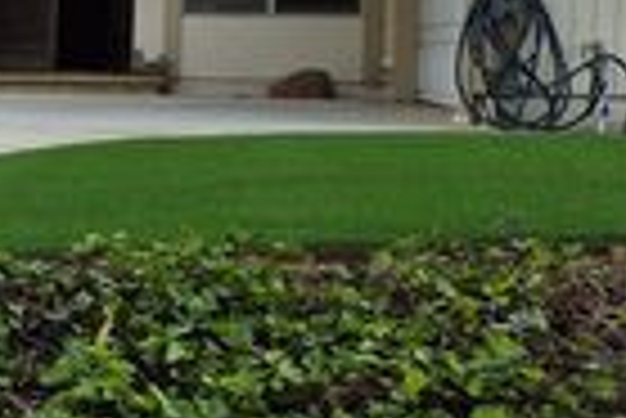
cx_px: -495
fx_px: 1497
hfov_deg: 18.5
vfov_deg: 15.8
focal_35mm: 86
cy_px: 101
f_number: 1.8
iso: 80
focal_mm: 5.4
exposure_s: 1/3616
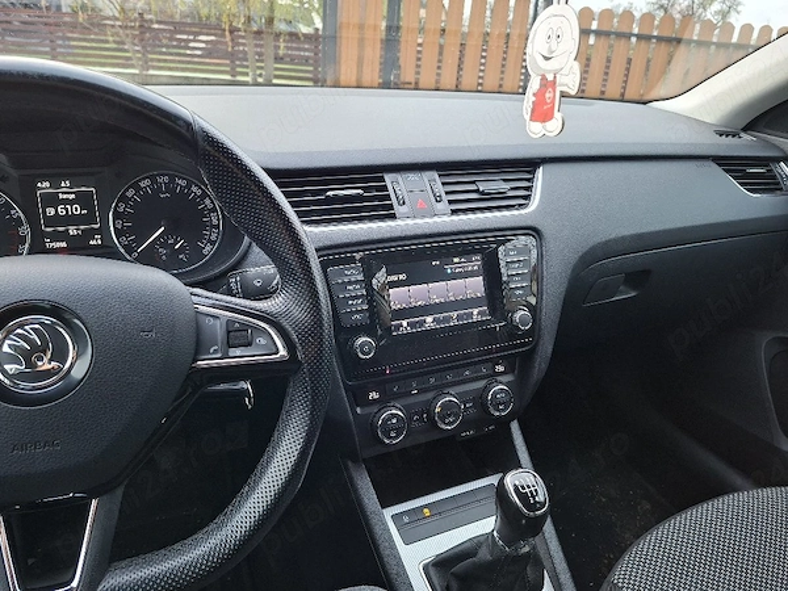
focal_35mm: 23
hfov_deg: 73.9
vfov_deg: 58.9
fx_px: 524
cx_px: 394
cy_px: 296
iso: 320
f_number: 1.8
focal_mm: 5.54
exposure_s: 1/50
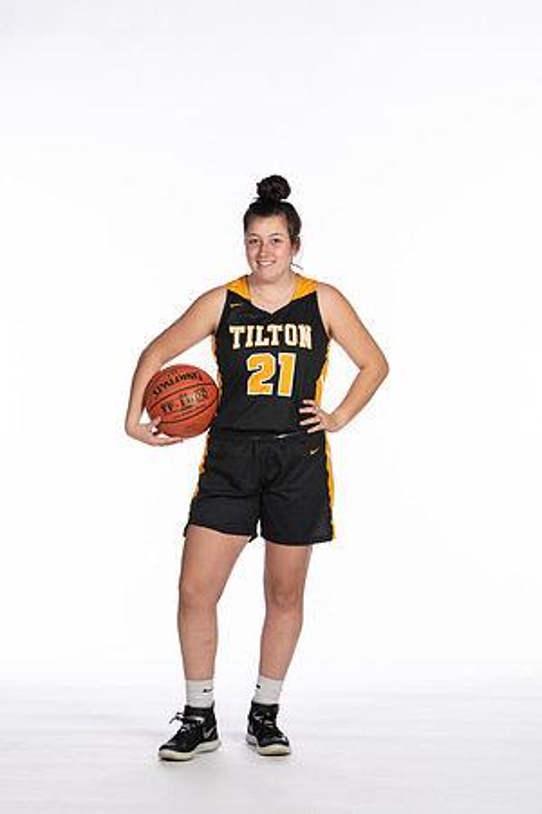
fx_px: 2371
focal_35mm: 105
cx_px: 271
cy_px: 407
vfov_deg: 19.5
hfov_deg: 13.0
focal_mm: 70
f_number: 5.6
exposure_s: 1/100
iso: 100
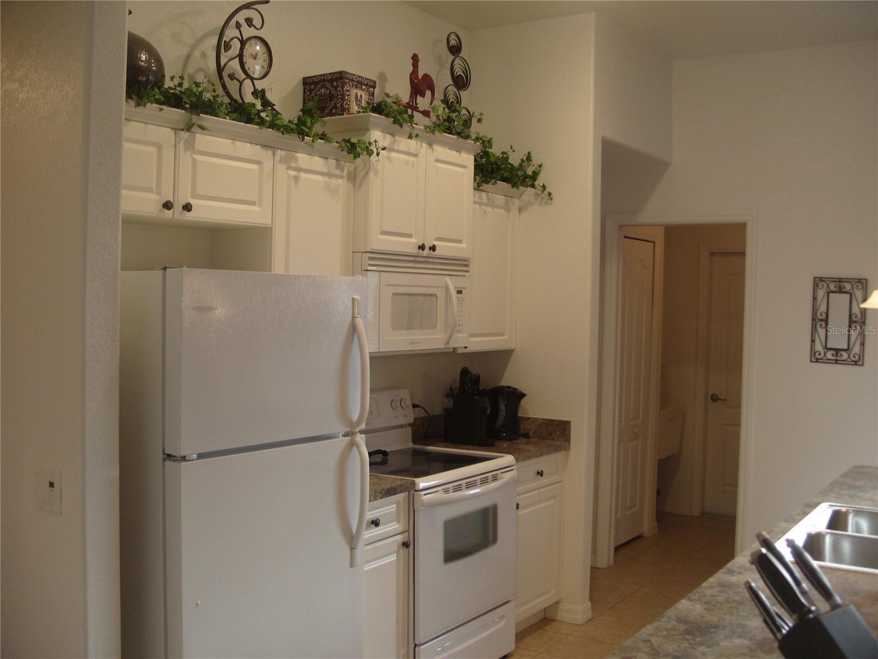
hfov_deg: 52.6
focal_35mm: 35
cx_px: 439
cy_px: 330
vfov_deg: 40.7
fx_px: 888
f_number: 2.8
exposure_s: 1/45
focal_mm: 7.8
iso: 100
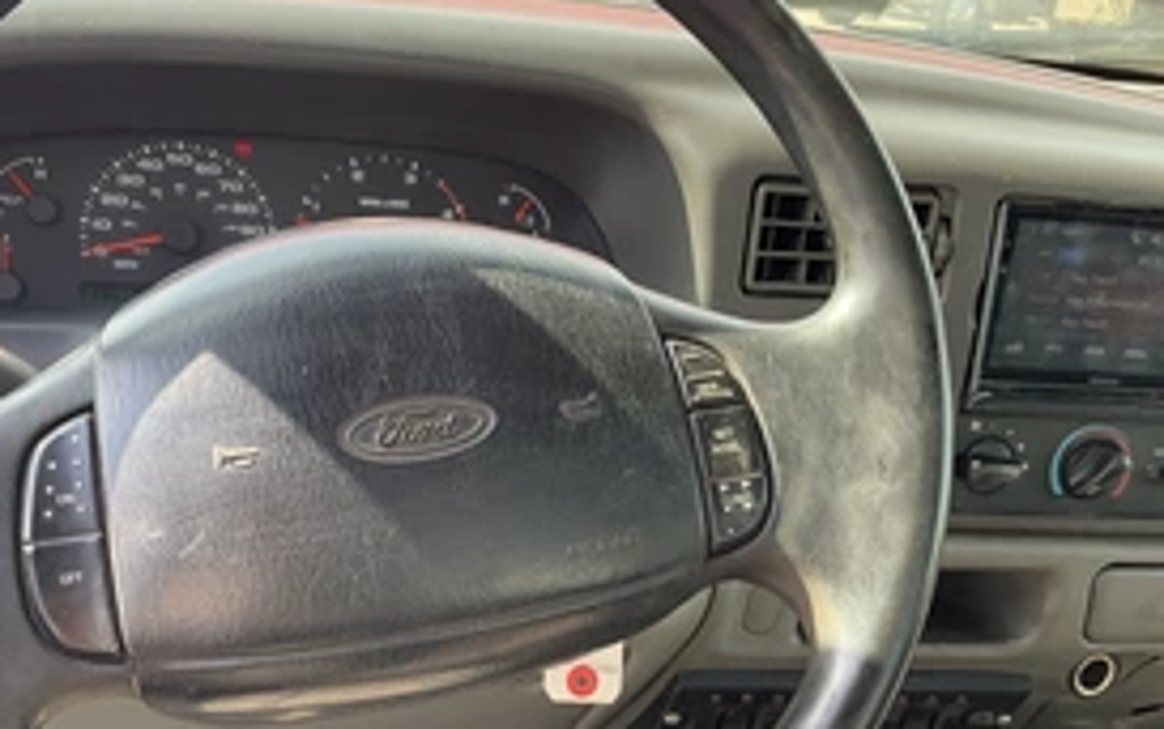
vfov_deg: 28.6
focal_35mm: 45
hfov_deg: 44.1
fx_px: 1428
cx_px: 473
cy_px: 431
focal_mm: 3
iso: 32
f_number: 1.8
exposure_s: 1/122
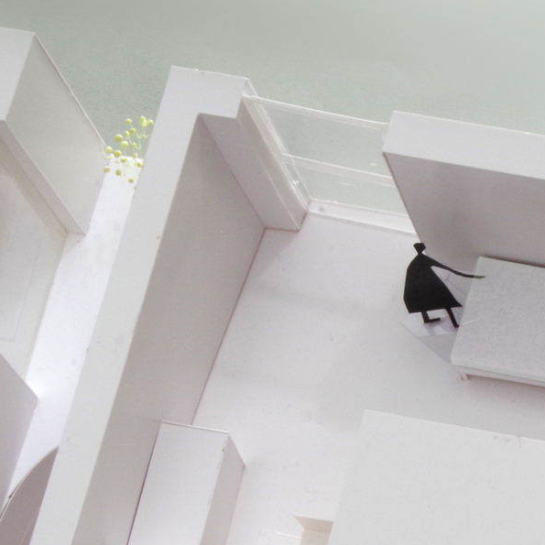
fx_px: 2743
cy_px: 524
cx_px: 610
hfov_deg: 11.2
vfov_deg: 11.3
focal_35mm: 154
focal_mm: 36
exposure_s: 4
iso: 400
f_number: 29
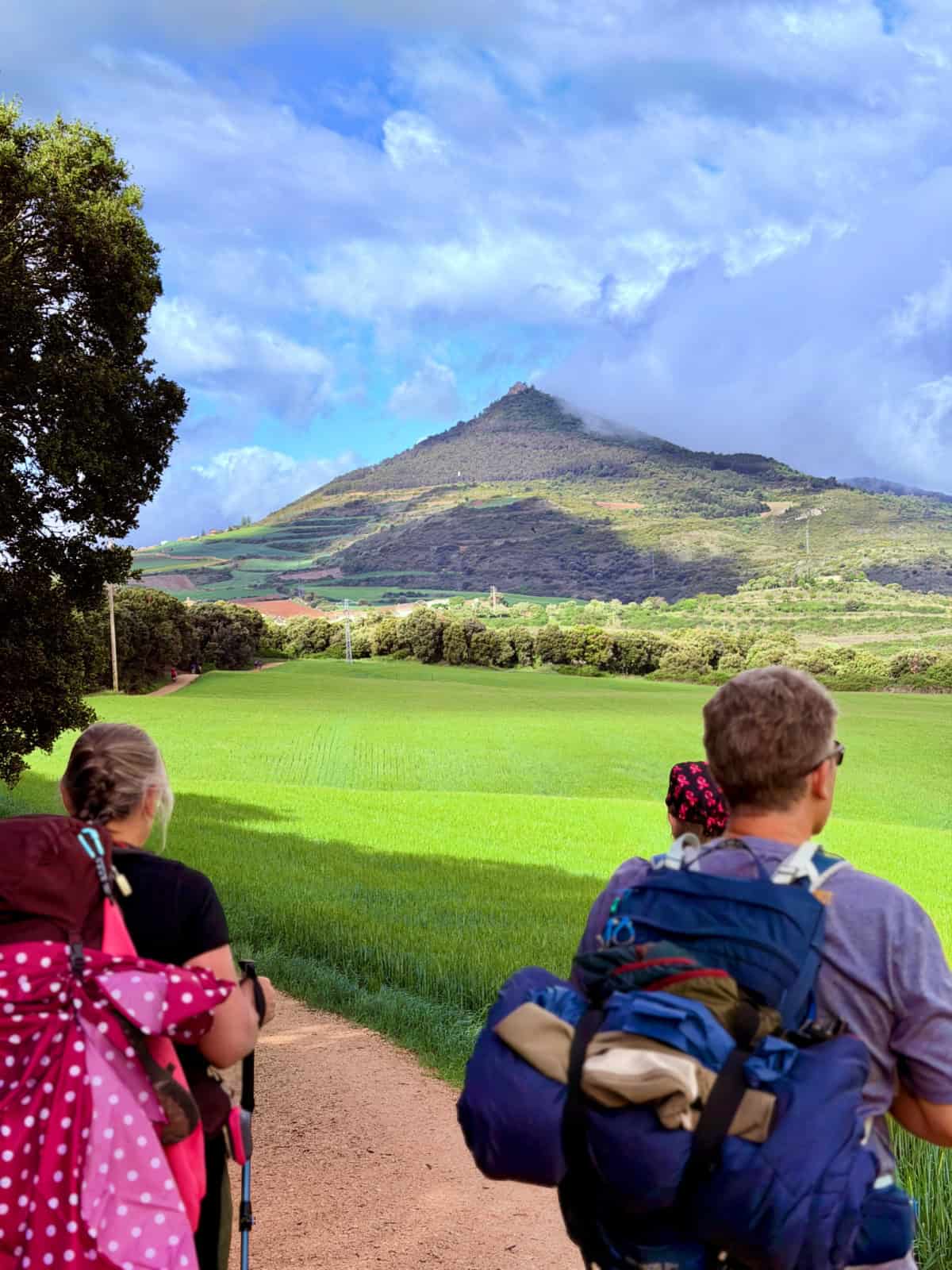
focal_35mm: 48
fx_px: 1760
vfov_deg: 39.7
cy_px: 635
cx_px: 476
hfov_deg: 30.3
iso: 64
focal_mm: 6.8
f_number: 1.8
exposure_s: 1/3891
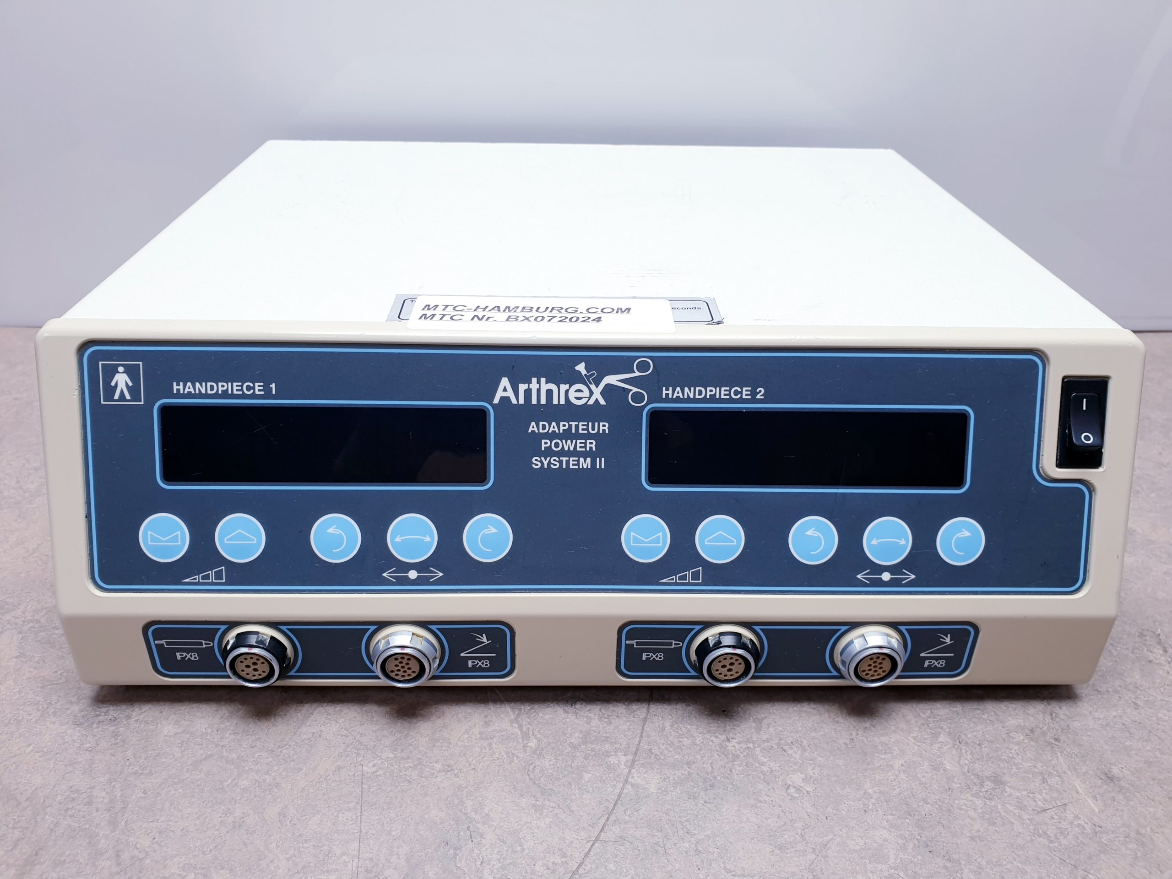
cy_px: 440
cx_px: 586
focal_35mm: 26
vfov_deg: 53.1
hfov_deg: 67.3
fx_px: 880
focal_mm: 4.3
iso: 50
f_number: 2.4
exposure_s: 1/50
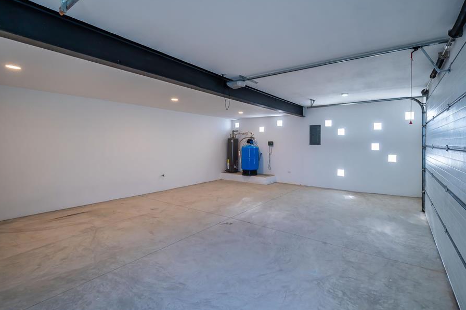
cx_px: 258
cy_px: 146
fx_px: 207
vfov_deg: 73.7
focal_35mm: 16
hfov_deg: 96.4
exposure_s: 1/60
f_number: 4
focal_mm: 14
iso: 400
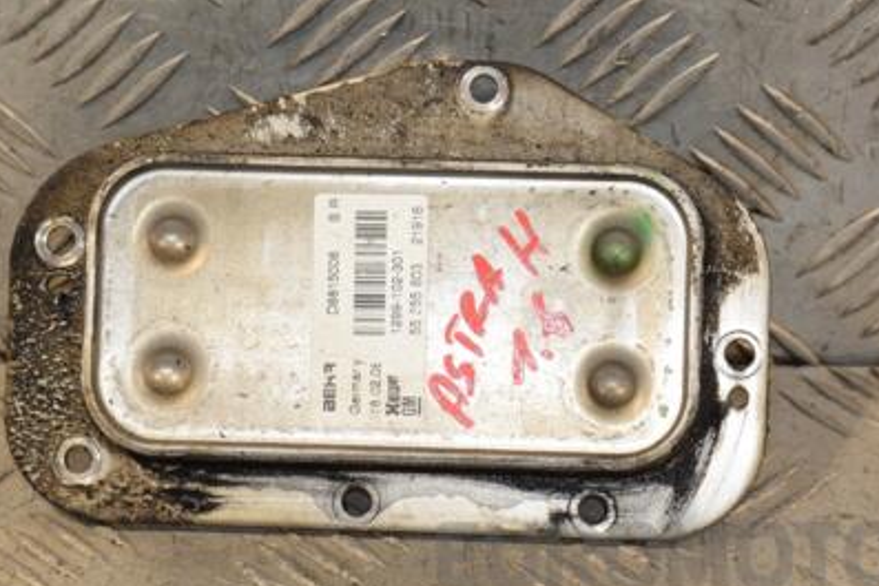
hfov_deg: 10.1
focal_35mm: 204
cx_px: 394
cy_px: 261
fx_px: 4983
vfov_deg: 6.7
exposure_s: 1/160
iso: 800
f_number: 5.6
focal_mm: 90
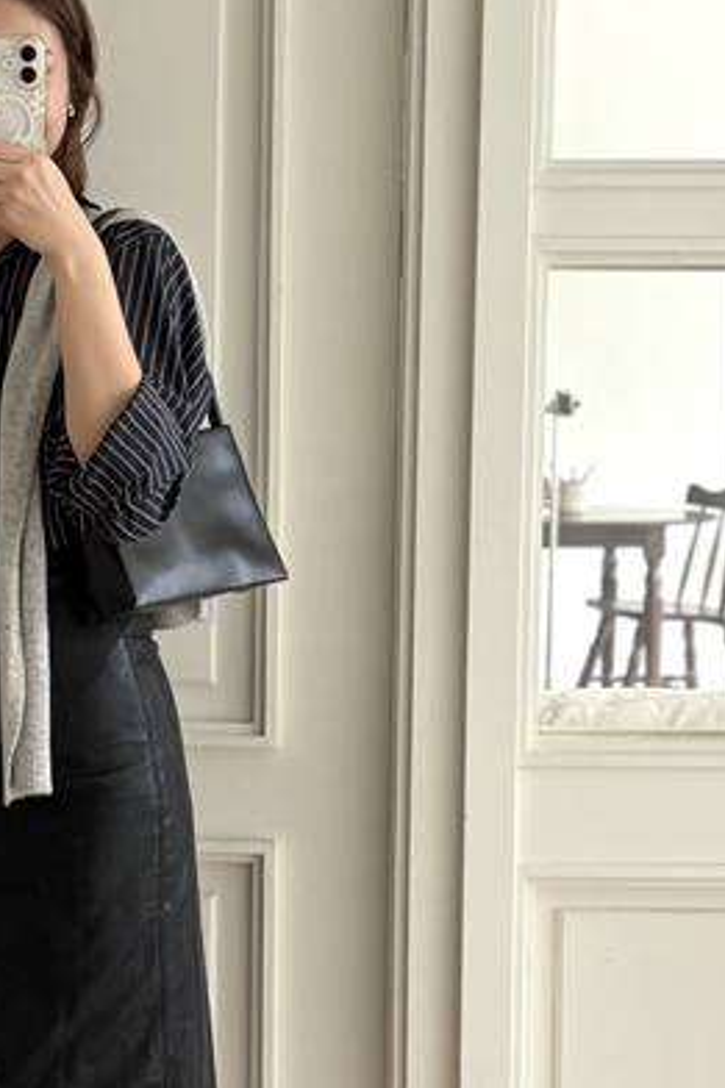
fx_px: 2086
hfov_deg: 19.2
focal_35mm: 69
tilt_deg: -16.9
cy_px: 711
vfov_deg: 29.1
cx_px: 3
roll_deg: -1.6
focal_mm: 5.96
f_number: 1.6
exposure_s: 1/66
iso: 125
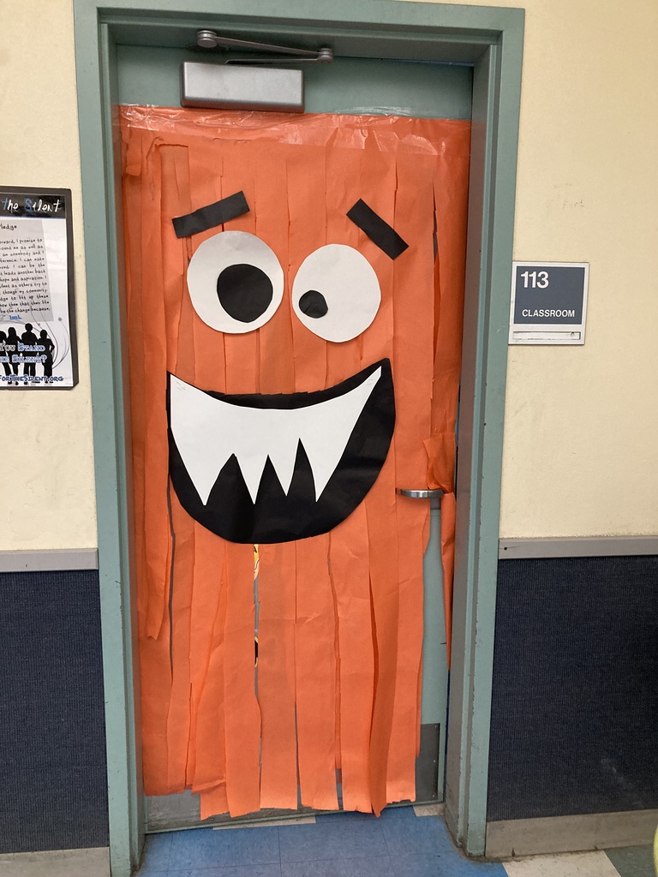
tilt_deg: -8.7
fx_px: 710
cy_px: 438
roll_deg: -1.4
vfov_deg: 63.4
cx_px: 329
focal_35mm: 28
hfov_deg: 49.7
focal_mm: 3.99
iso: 250
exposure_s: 1/40
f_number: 1.8
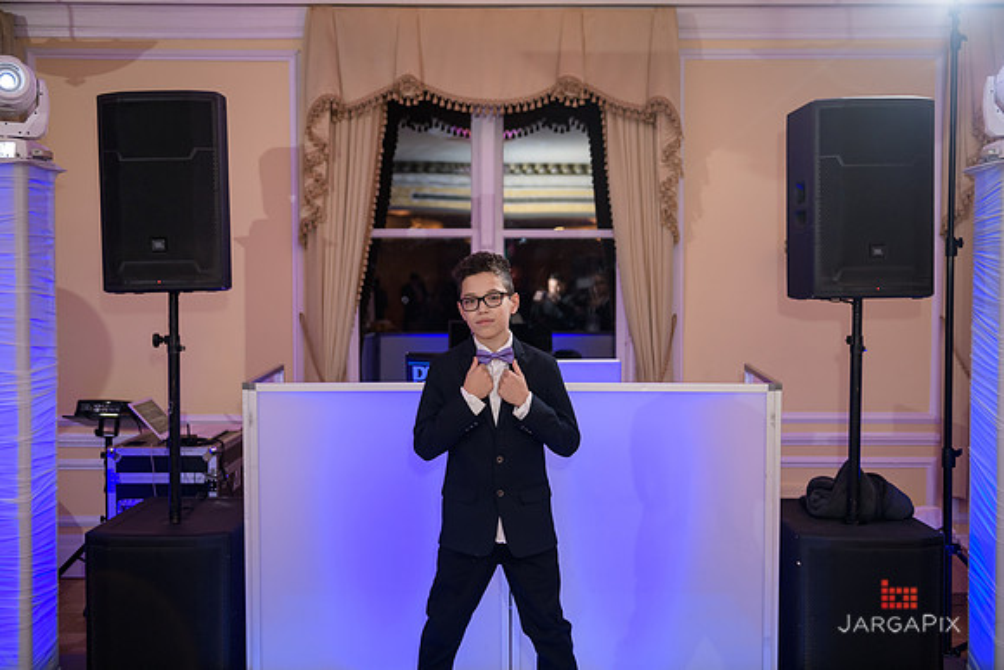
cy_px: 335
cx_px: 502
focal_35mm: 38
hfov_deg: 50.7
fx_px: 1060
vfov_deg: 35.1
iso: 500
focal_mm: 38
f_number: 3.2
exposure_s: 1/125
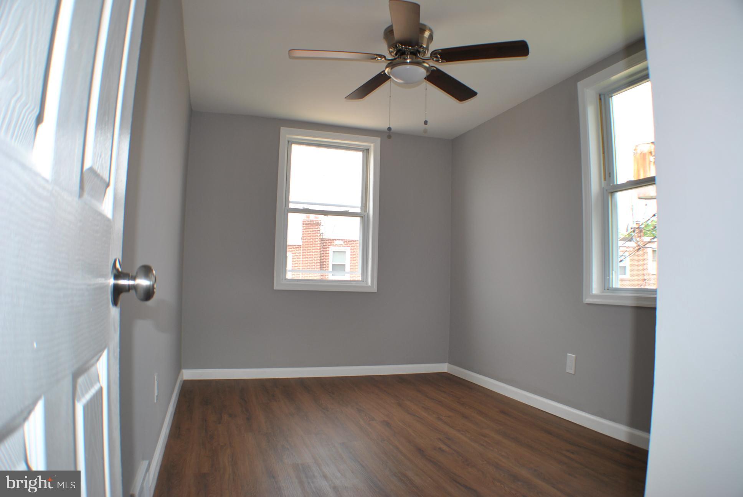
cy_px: 248
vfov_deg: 43.7
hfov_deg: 61.9
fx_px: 620
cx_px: 372
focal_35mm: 30
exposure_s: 1/125
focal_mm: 20
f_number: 3.8
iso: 100
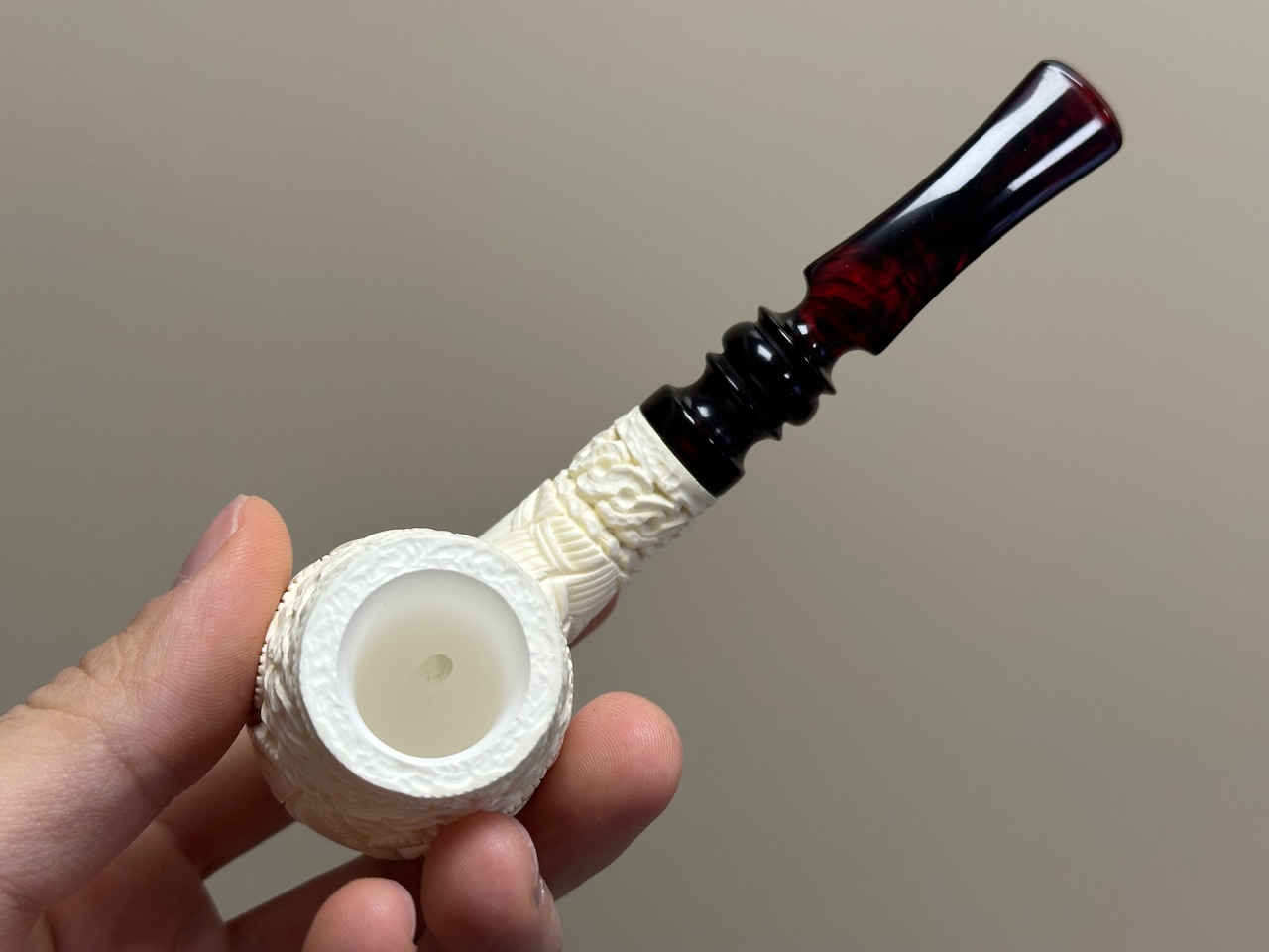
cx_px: 634
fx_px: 1760
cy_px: 476
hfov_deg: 39.7
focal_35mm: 48
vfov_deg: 30.3
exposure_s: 1/121
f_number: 1.78
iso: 80
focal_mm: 6.86
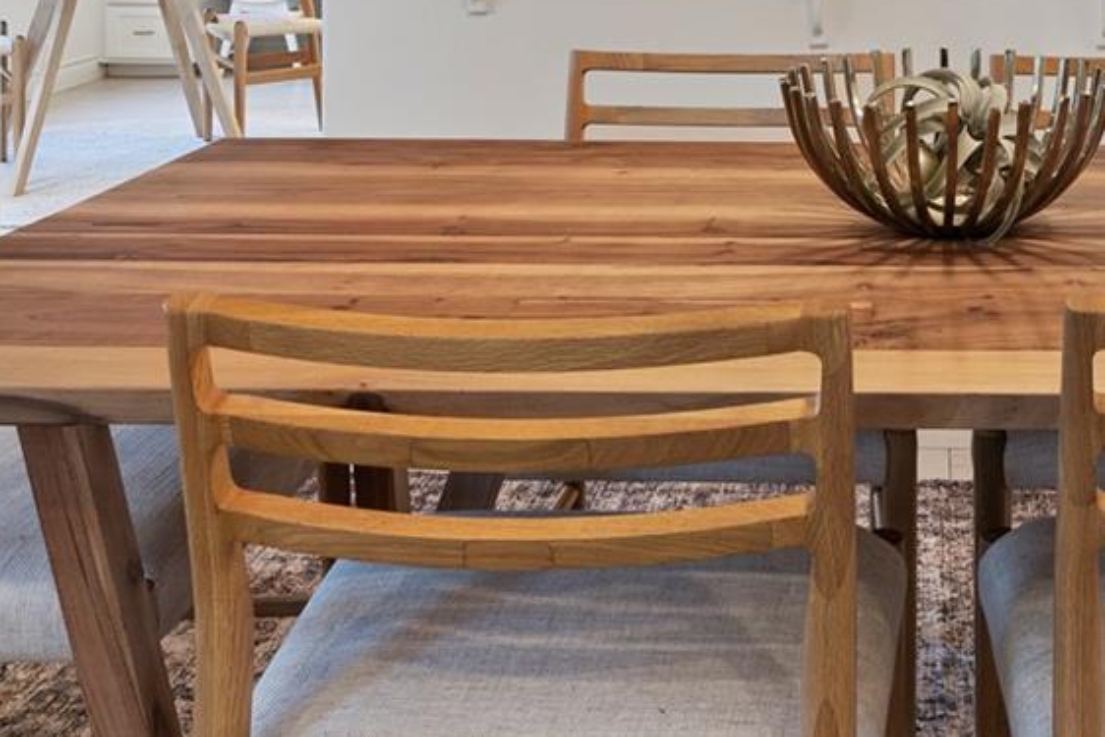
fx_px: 1566
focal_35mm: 51
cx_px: 895
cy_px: -194
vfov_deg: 23.7
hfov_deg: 37.4
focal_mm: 14
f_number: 8
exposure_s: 1.6
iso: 250
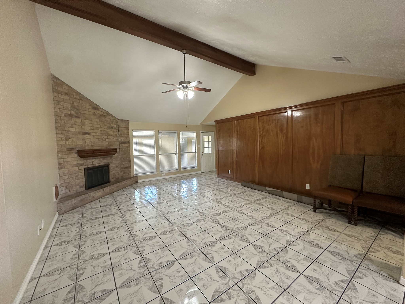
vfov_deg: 85.7
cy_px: 152
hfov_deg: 102.1
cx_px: 202
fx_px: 164
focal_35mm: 14
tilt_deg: -3.7
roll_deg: +1.3
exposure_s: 1/60
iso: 320
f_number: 2.2
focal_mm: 2.22
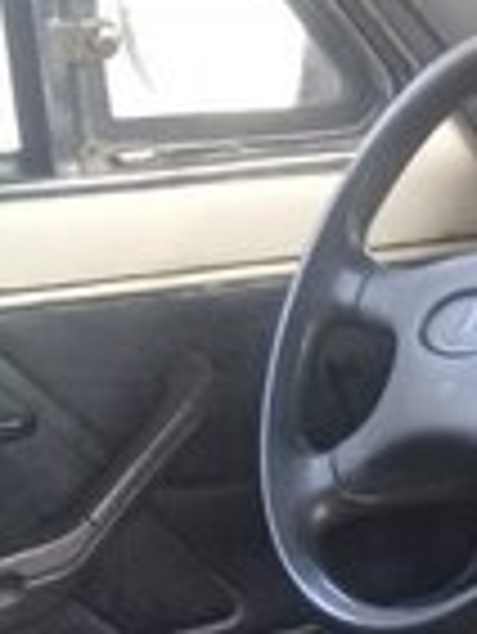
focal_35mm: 109
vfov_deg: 17.3
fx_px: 2000
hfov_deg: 12.5
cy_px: 742
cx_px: 832
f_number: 2.2
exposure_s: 1/33
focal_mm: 3.3
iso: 80
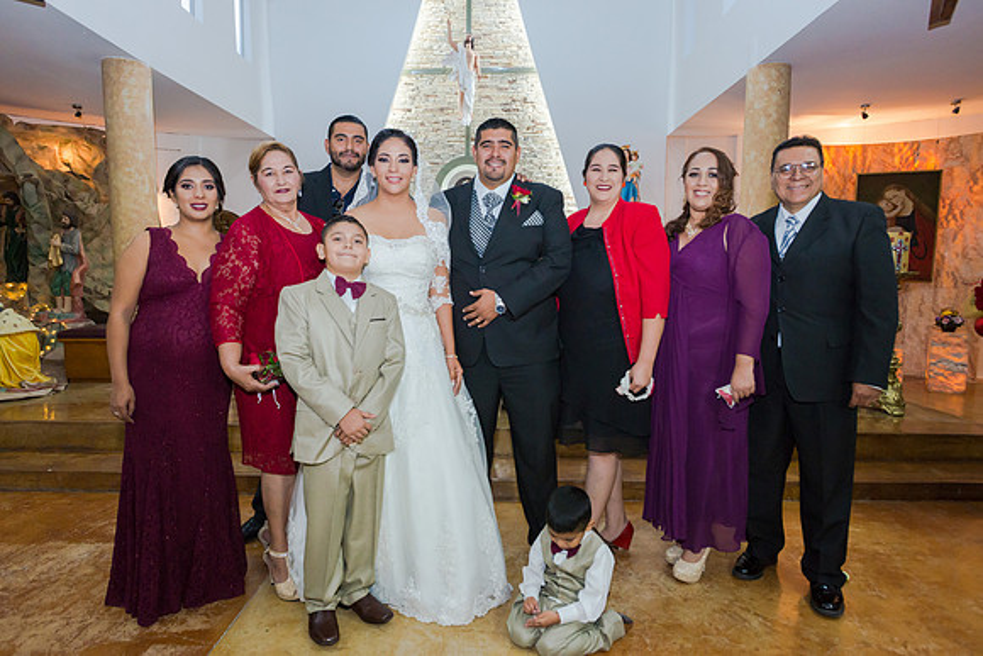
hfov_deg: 83.2
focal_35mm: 20
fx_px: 553
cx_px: 492
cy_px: 328
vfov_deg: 61.3
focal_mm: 19
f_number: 3.5
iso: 1600
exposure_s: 1/100
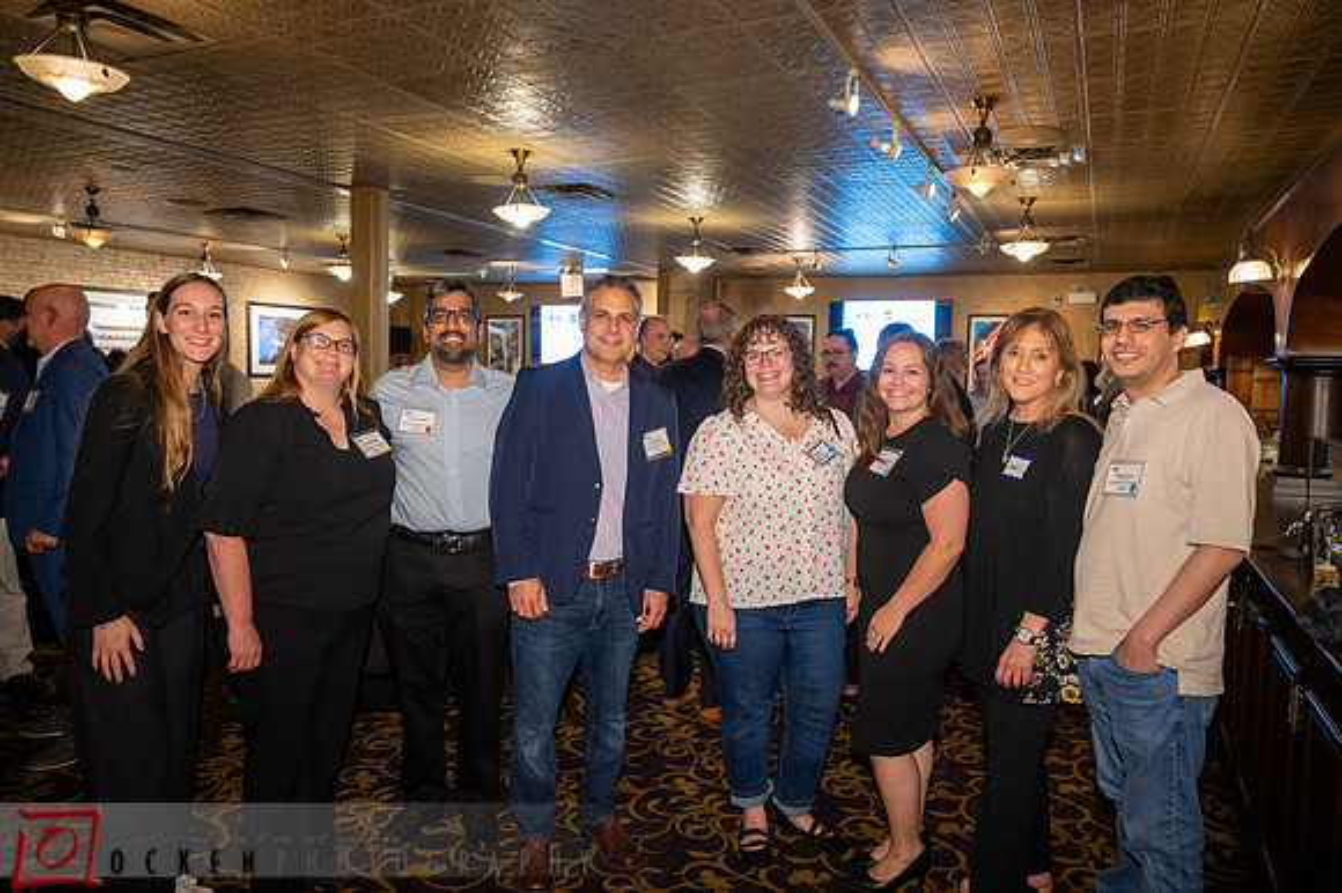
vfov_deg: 50.4
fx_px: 950
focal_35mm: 26
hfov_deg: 70.5
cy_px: 446
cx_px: 671
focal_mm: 25.5
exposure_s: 1/80
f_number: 4
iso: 3200
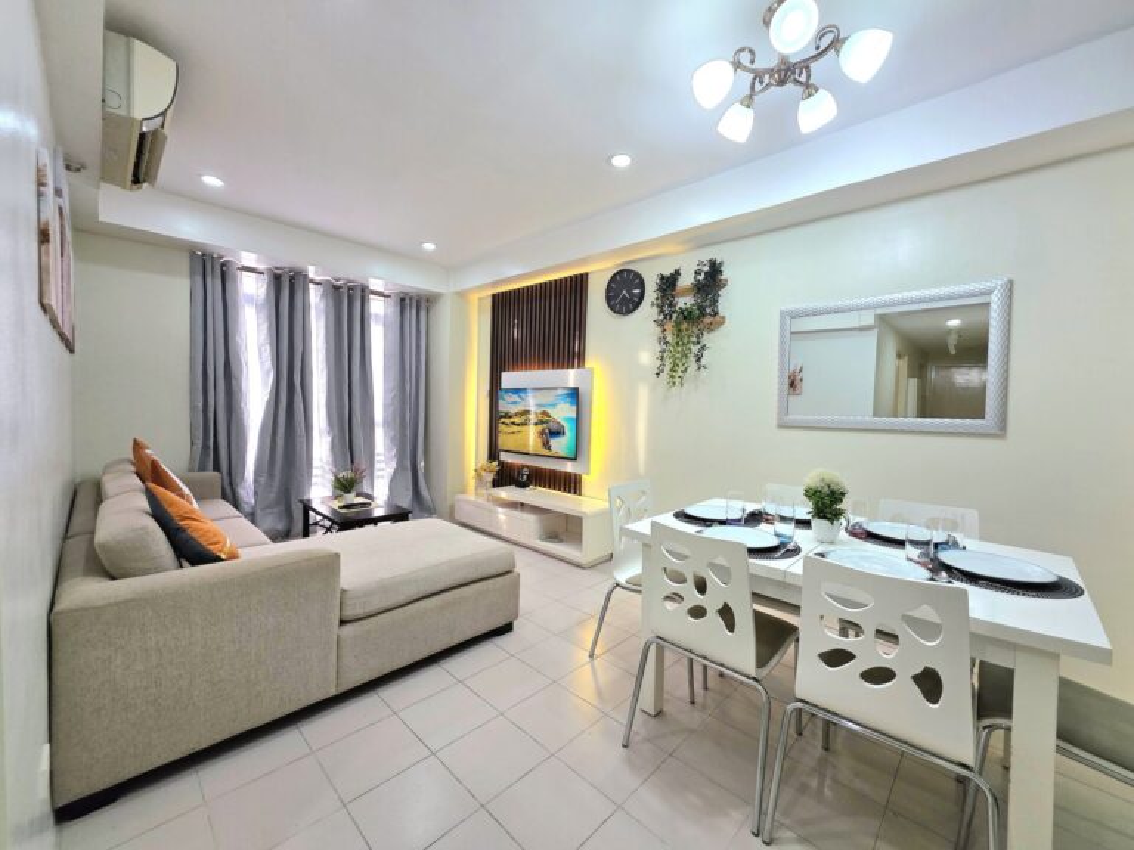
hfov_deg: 106.2
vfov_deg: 89.9
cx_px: 567
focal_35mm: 13
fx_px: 426
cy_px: 425
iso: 125
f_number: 1.9
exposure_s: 1/120
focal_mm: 2.2
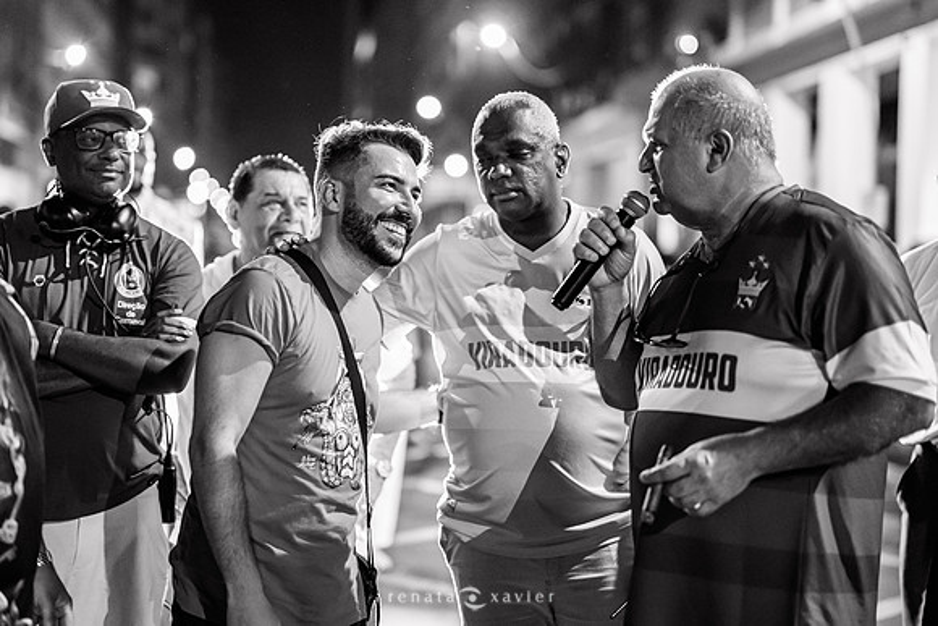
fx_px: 1588
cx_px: 435
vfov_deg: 22.3
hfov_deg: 32.9
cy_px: 245
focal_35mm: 61
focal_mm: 50
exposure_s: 1/320
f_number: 1.2
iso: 2000
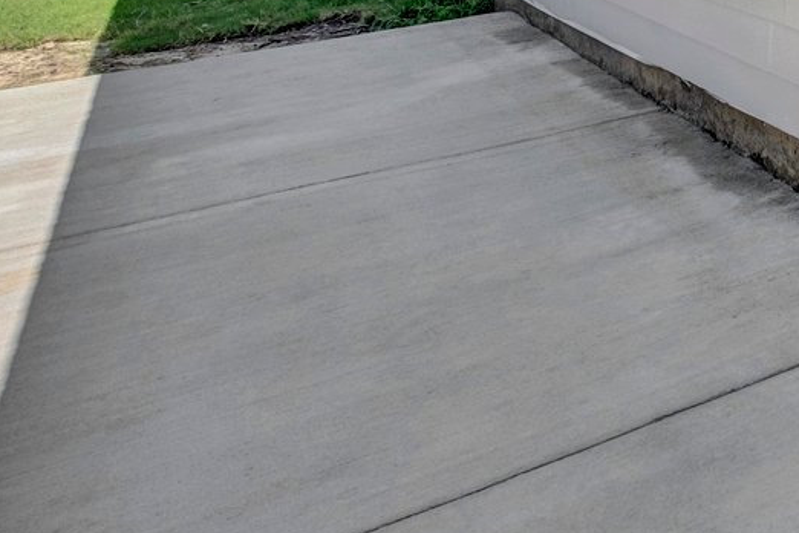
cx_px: 1316
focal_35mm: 51
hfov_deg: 24.7
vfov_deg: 23.2
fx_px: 1132
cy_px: -179
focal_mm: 8.6
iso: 400
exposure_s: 1/500
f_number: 7.1
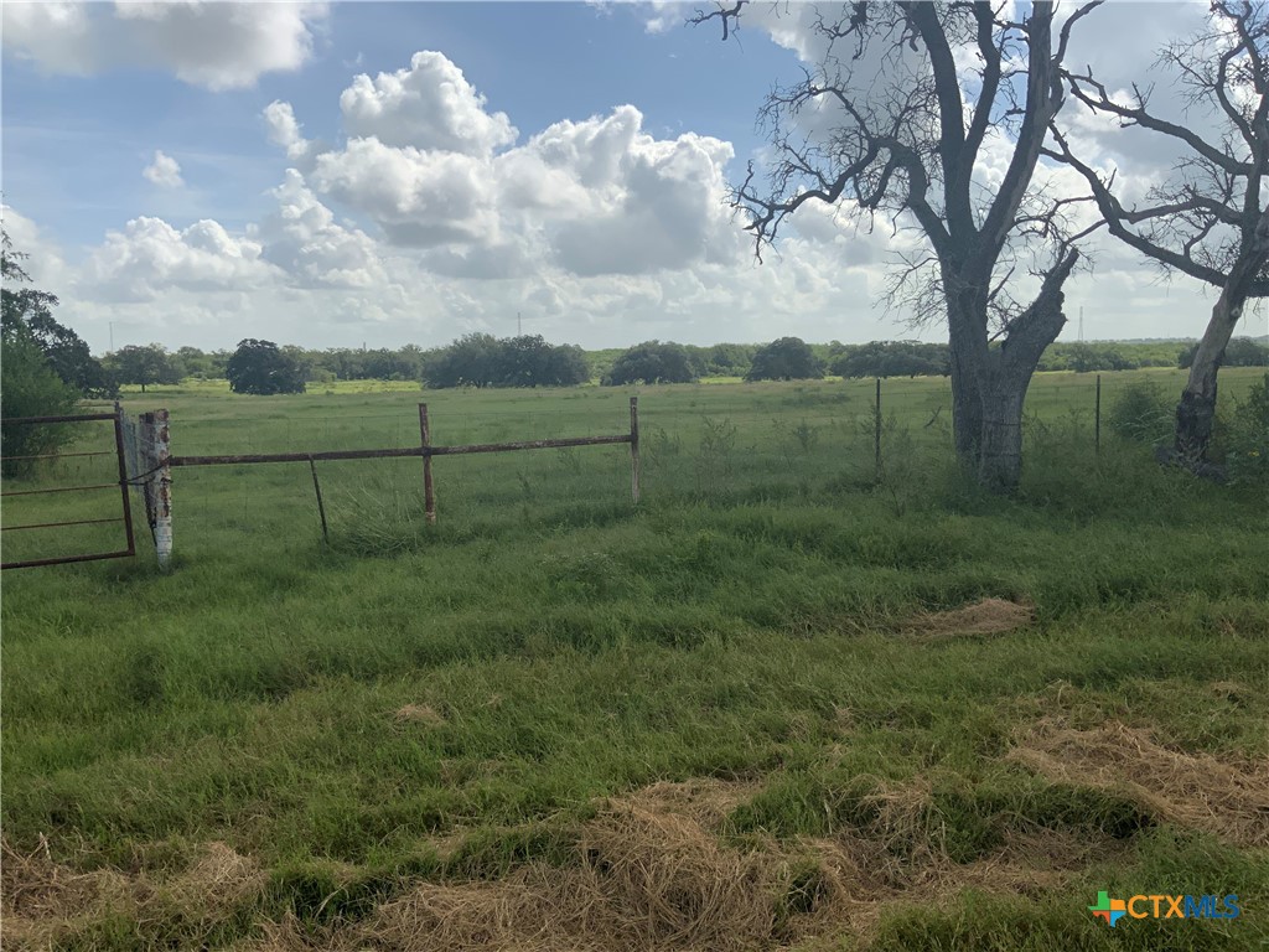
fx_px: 1063
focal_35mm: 29
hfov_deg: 61.7
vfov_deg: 48.2
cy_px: 476
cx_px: 634
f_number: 1.8
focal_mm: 3
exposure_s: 1/2959
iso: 16
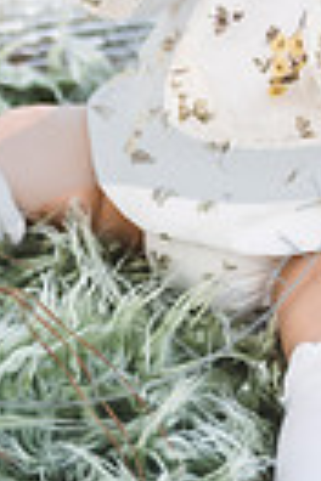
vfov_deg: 9.8
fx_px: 2742
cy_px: -208
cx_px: 201
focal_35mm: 205
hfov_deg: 6.7
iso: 200
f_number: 2.8
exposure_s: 1/400
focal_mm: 60
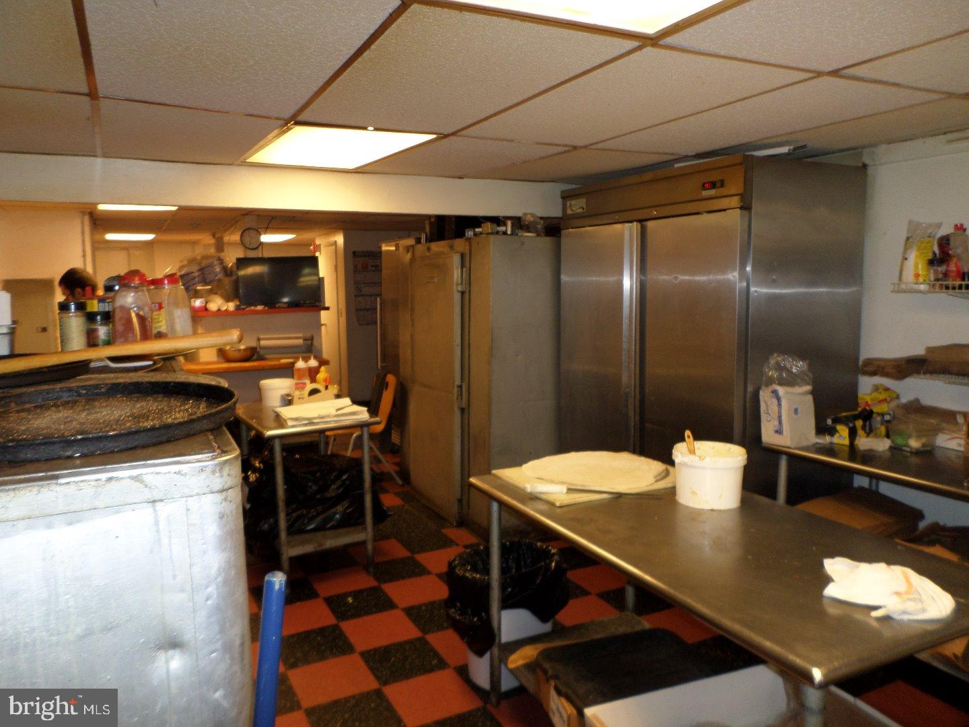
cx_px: 484
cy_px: 364
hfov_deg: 69.4
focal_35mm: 25
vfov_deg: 54.9
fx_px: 700
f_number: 2.5
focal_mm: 4.5
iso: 100
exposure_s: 1/30
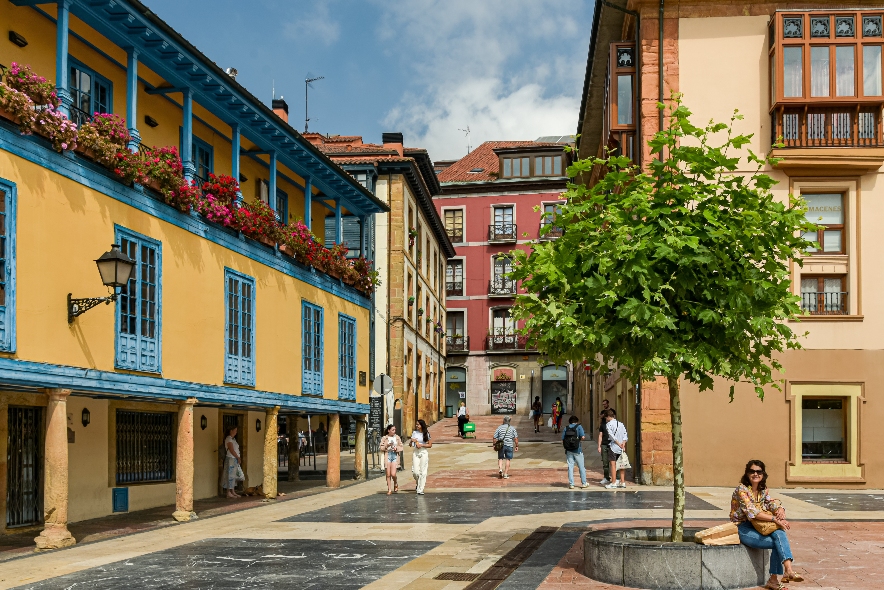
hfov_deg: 54.4
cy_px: 319
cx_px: 406
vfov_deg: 37.9
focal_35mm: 35
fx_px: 860
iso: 125
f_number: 9
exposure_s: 1/250
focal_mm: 31
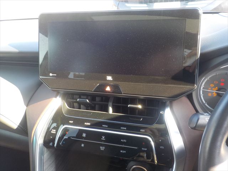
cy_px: 86
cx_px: 114
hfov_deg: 60.0
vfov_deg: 46.8
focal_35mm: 30
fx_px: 198
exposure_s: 1/30
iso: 125
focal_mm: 4.1
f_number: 3.3
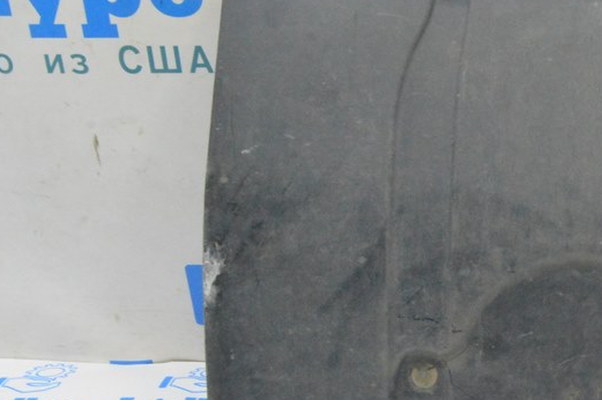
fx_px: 985
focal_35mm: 59
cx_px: 580
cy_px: 180
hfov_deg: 31.8
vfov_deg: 22.9
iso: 6400
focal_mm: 20
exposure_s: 1/15
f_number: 20
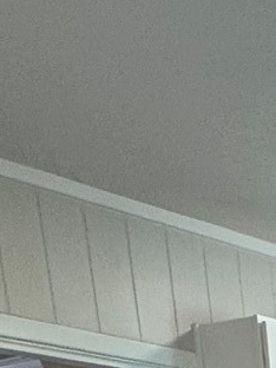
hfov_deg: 11.4
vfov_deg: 15.6
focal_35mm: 92
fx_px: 978
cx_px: 776
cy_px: 788
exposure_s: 1/120
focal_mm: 2.22
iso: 125
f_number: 2.2
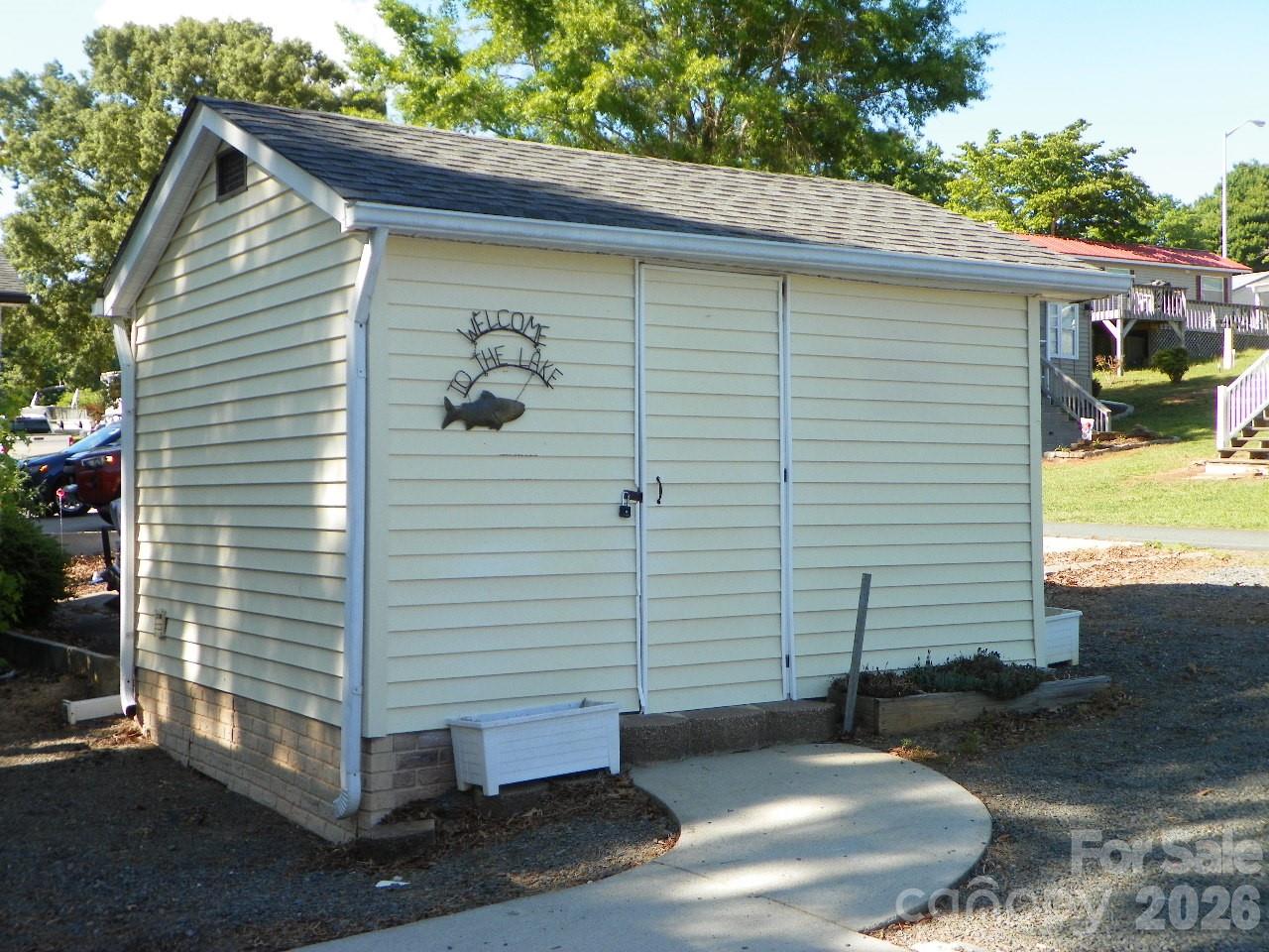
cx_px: 634
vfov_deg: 31.5
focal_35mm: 46
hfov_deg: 41.2
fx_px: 1686
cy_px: 476
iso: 64
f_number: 3.2
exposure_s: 1/250
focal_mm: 8.2
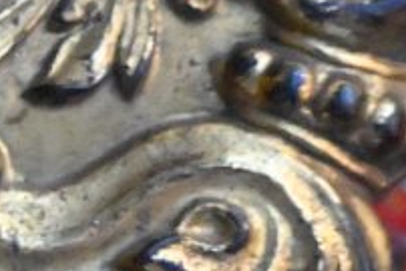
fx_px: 2567
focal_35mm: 227
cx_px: -506
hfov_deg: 8.4
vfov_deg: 6.0
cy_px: 237
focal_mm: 25.5
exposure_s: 1/4000
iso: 16000
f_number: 6.3
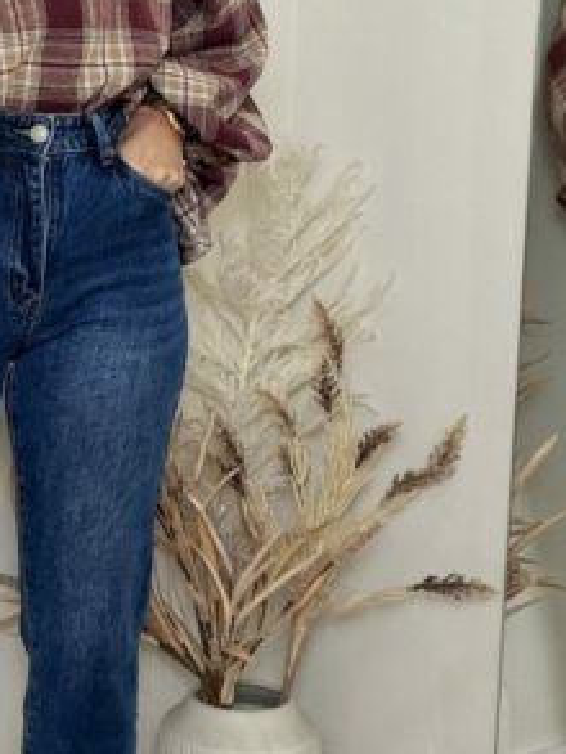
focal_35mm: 82
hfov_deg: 17.5
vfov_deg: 23.6
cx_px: -18
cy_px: 198
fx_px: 1786
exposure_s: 1/50
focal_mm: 2.71
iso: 100
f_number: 1.9
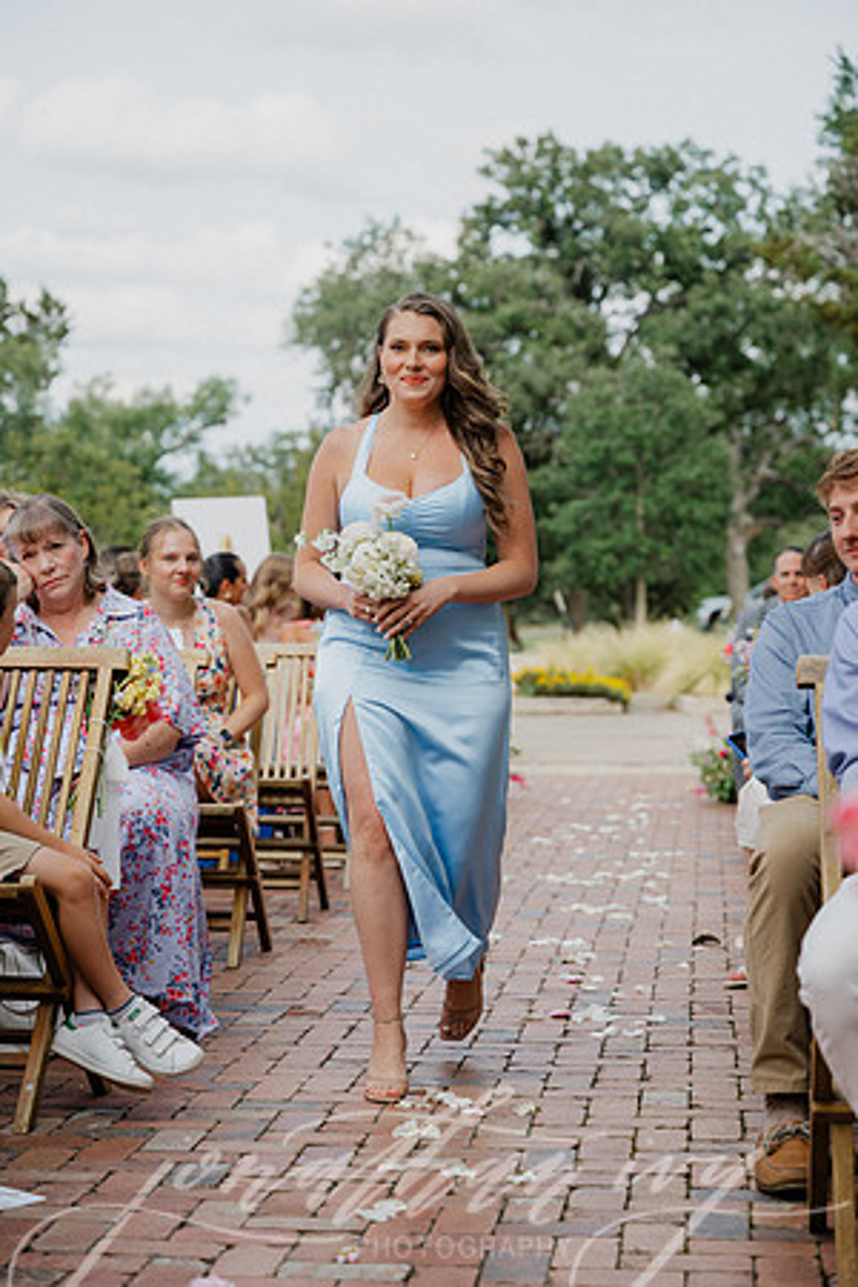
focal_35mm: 70
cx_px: 429
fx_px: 2502
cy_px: 644
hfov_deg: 19.5
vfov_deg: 28.8
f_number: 3.5
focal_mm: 70
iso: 100
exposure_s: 1/500
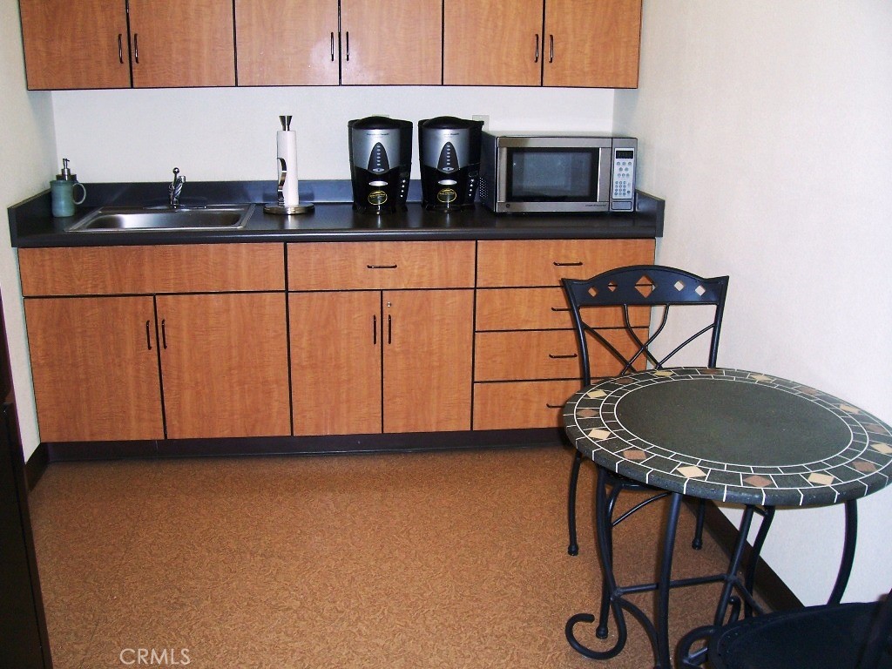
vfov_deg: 41.8
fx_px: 876
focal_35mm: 34
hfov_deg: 54.0
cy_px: 334
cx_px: 446
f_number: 2.7
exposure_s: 1/60
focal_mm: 5.6
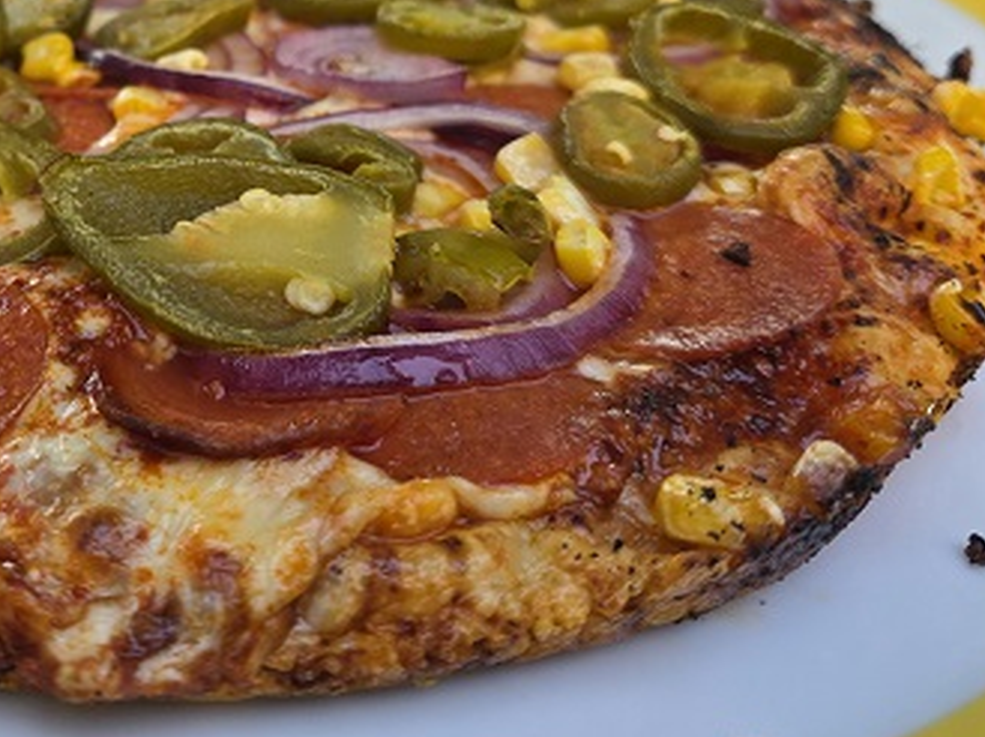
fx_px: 1194
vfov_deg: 32.6
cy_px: 78
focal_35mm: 42
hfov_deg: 42.5
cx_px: 174
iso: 50
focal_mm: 6.3
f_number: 1.7
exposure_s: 1/359
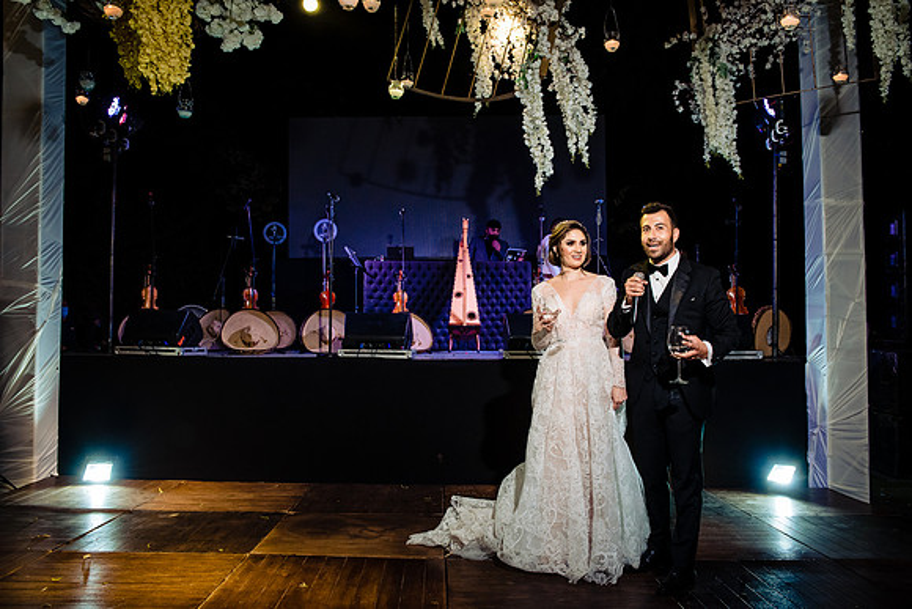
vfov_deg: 42.3
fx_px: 785
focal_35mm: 31
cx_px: 456
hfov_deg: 60.3
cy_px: 304
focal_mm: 31
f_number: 8
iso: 2000
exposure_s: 1/60
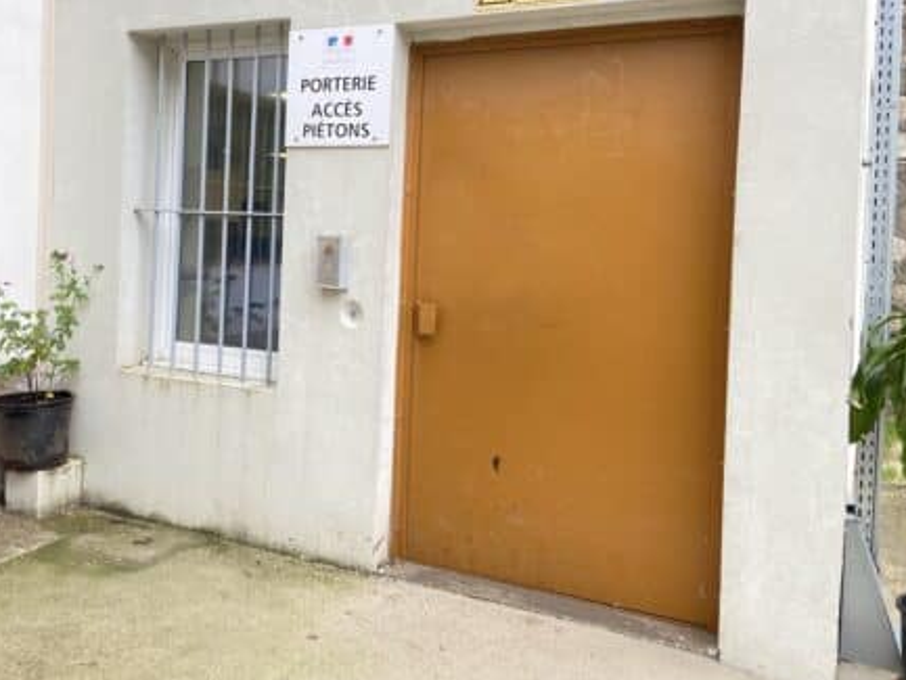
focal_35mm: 36
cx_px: 314
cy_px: 266
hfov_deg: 50.6
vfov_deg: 39.5
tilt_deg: -1.5
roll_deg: -1.4
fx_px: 942
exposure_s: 1/121
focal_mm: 4.25
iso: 100
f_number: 1.8
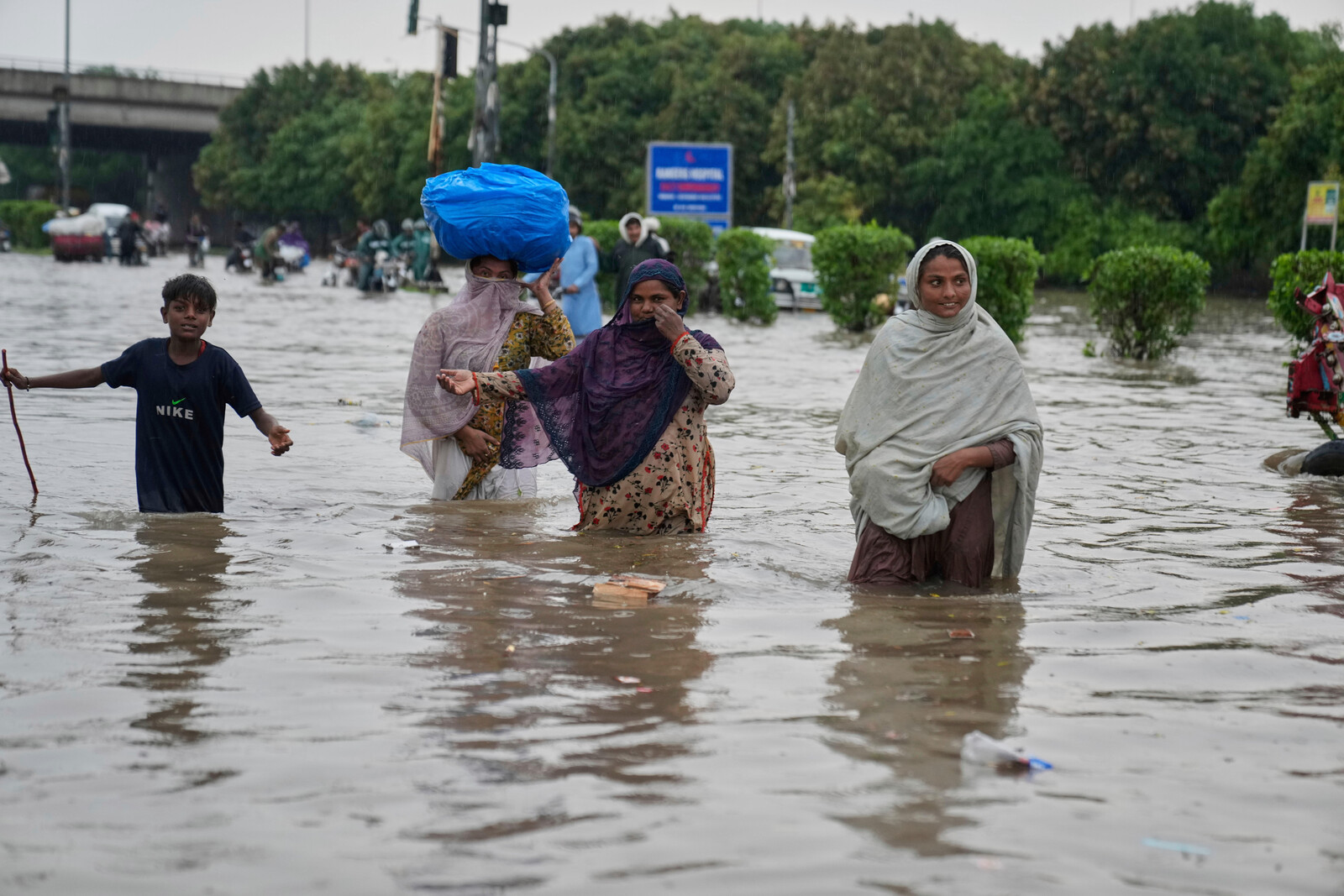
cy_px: 448
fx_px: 2613
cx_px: 672
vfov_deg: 19.5
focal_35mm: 70
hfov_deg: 28.8
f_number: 2.8
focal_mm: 70
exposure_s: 1/160
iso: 1000
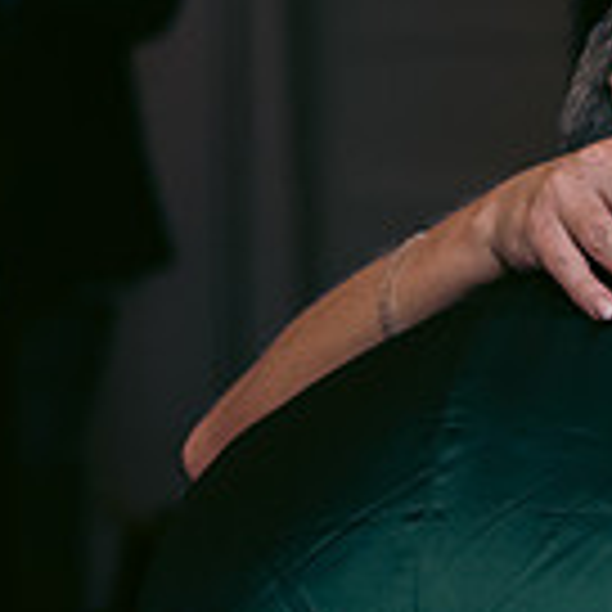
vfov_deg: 8.1
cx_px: 932
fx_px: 4340
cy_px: 470
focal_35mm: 217
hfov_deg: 7.9
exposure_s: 1/160
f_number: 3.5
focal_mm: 60
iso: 800
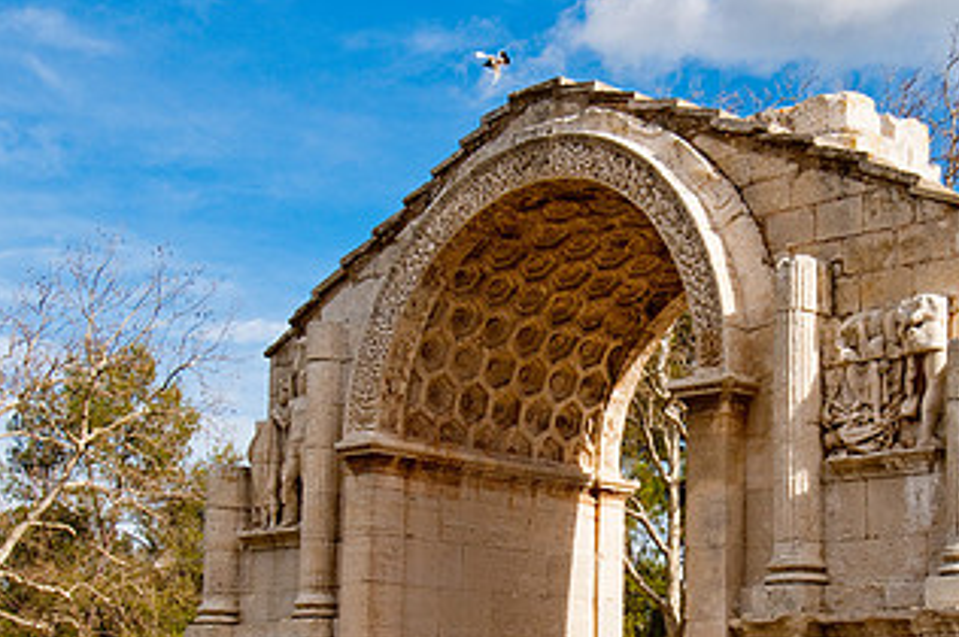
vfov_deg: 20.5
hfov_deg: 30.2
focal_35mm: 66
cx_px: 680
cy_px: 453
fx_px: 1756
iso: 200
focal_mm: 24
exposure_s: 1/350
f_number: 9.5
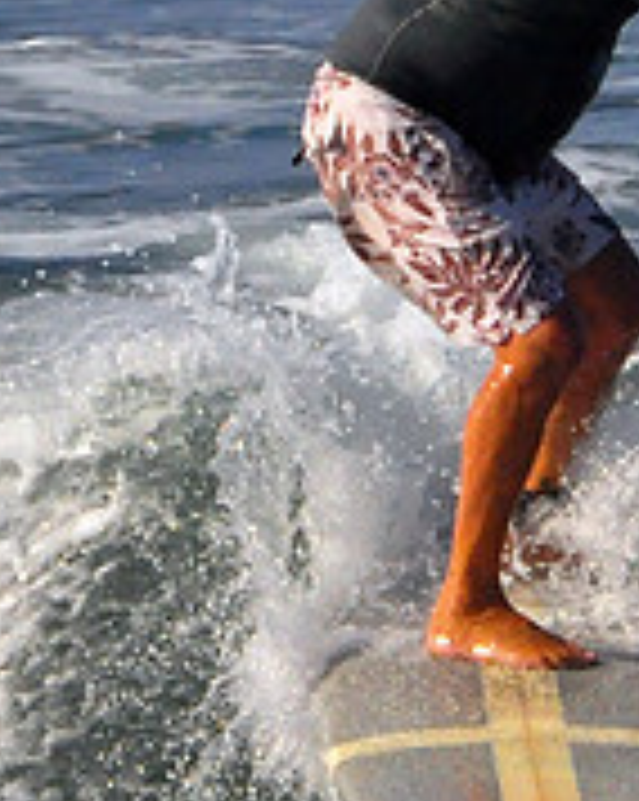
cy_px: 356
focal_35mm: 2521
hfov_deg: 0.6
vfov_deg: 0.8
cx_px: 909
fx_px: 59699
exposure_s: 1/500
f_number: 20
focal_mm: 550
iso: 1250
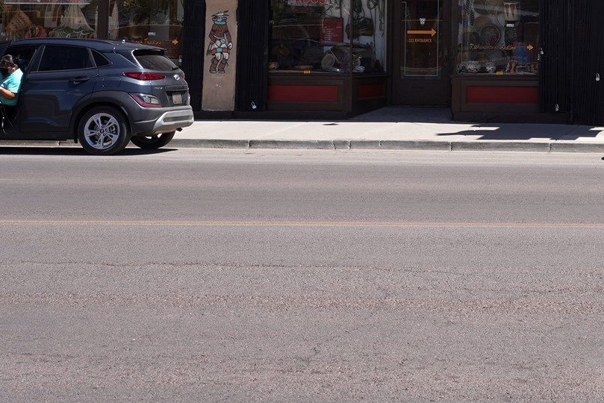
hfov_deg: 21.5
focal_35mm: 89
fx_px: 1494
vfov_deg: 15.0
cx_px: 694
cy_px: -51
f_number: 13
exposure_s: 1/100
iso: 100
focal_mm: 36
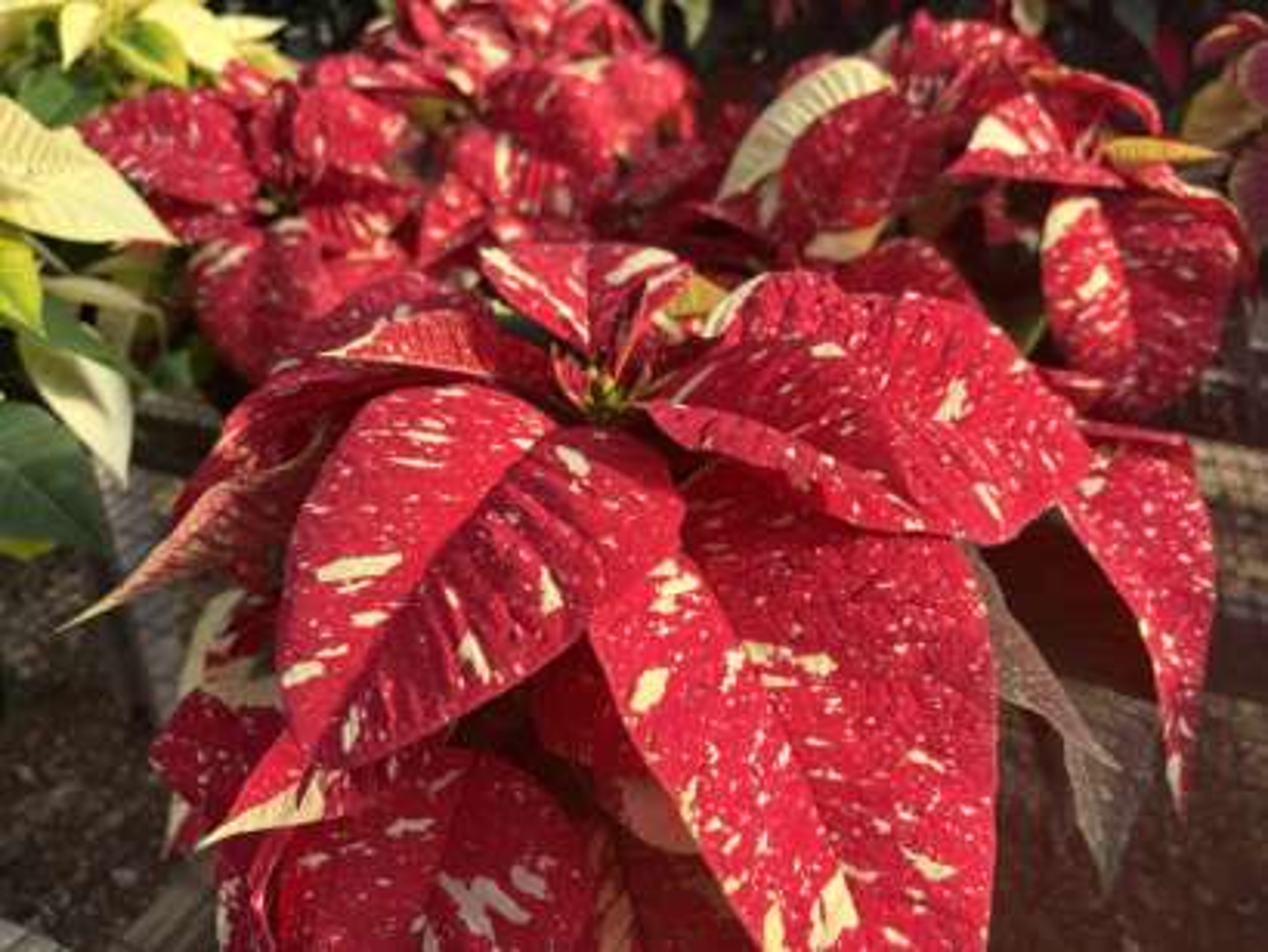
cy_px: 476
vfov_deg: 53.1
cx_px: 634
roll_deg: -0.4
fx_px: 953
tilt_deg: -29.2
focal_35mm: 26
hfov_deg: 67.3
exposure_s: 1/1016
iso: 50
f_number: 1.6
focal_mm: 5.96
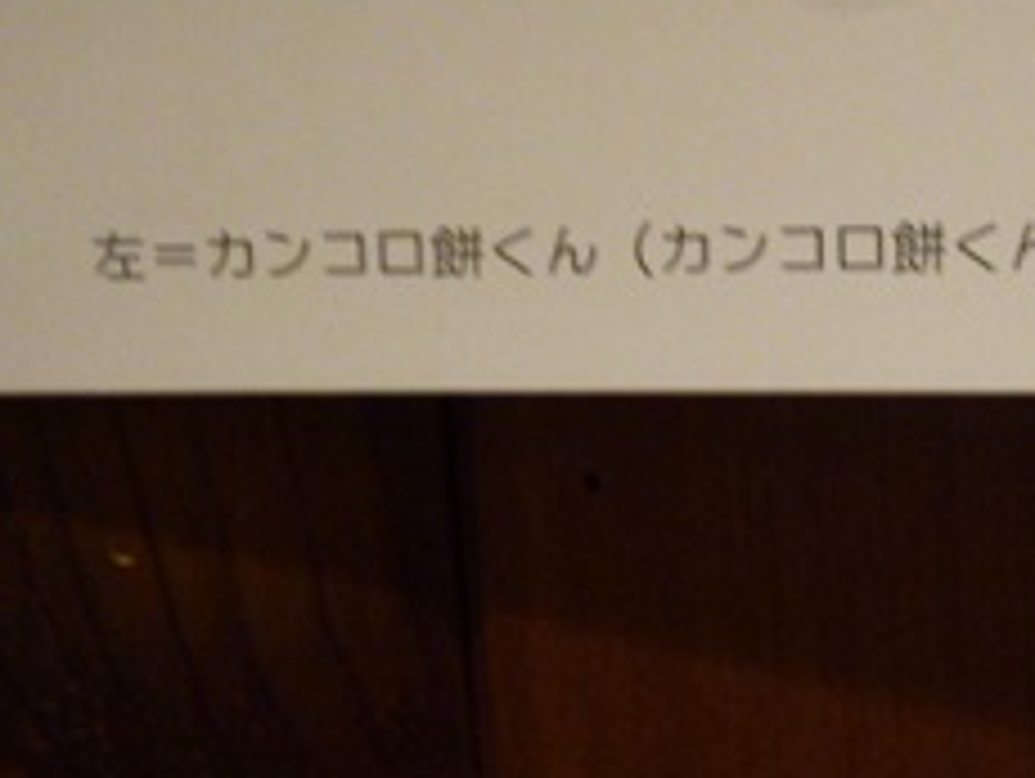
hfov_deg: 23.1
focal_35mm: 80
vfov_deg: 18.4
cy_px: 225
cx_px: 1094
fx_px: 2394
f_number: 3.5
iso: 400
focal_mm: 6.4
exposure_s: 1/8
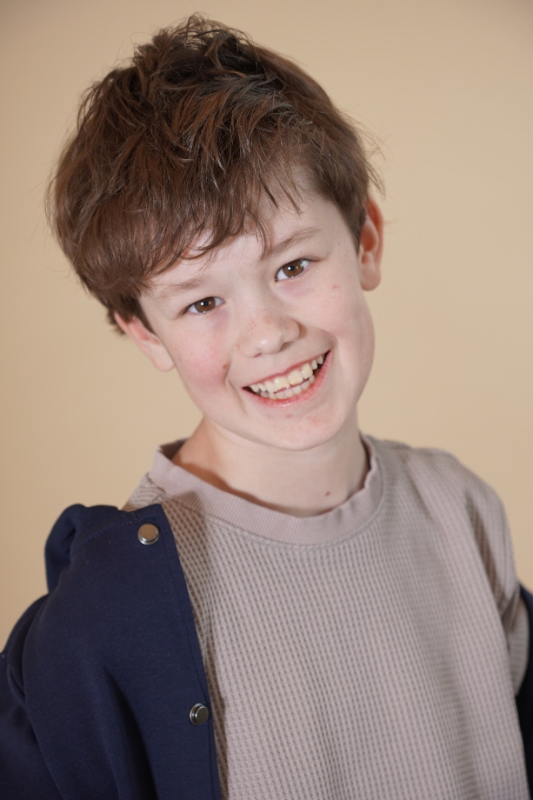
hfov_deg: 16.6
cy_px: 400
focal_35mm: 82
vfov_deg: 24.6
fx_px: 1832
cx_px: 266
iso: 200
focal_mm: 55
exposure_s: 1/160
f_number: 4
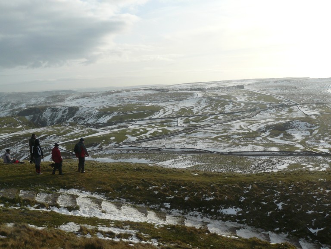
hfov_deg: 51.4
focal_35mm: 36
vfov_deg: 39.7
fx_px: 344
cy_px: 124
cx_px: 166
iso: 100
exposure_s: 1/400
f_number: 5.6
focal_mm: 6
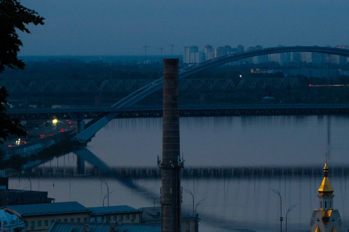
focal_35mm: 232
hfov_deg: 8.8
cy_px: 169
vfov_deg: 5.9
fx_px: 2248
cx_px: 305
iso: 3200
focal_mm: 120
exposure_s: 1/60
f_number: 6.3
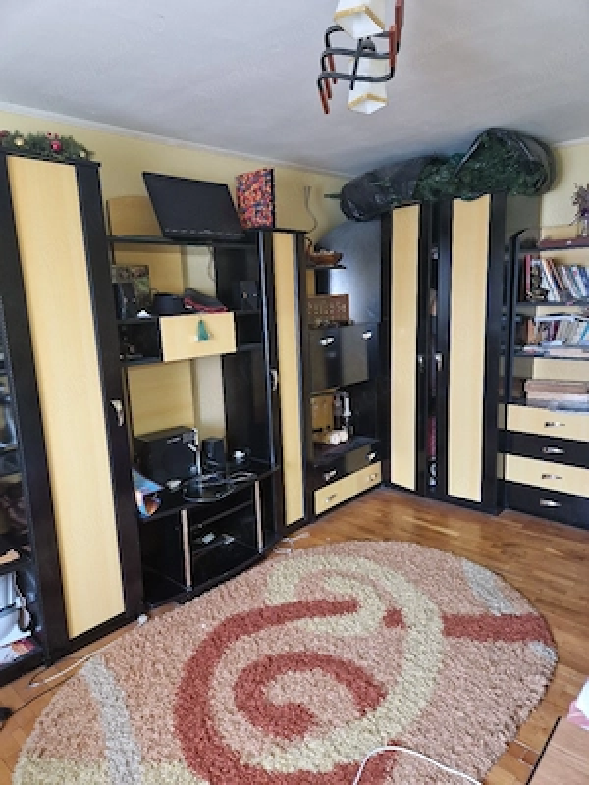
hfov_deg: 58.9
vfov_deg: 73.9
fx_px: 522
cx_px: 294
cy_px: 392
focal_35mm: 23
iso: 640
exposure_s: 1/33
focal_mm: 5.4
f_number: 1.8
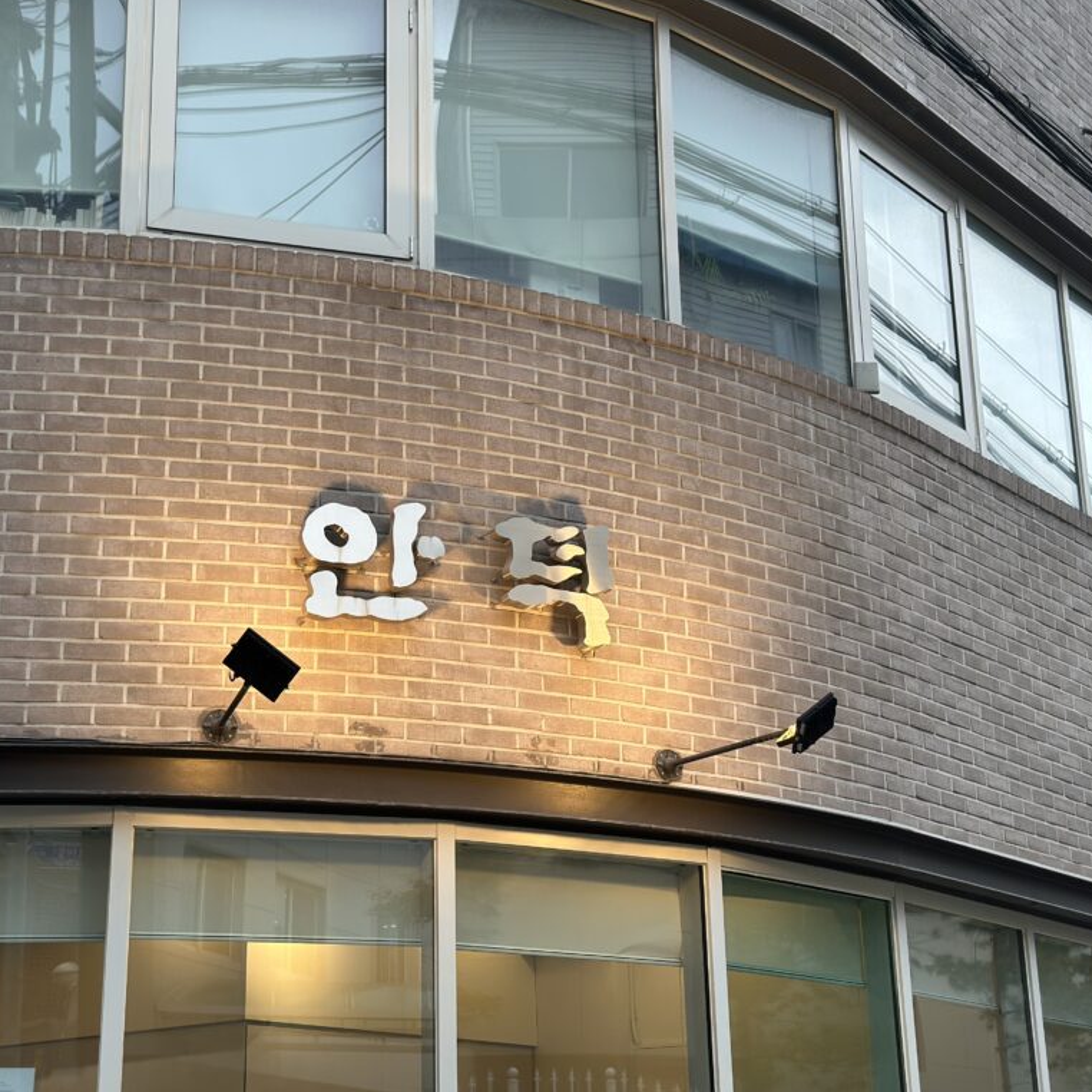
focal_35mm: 57
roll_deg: -0.6
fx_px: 2034
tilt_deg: +16.7
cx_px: 424
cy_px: 545
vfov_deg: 30.0
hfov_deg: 30.0
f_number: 1.78
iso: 64
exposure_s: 1/120
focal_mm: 6.86
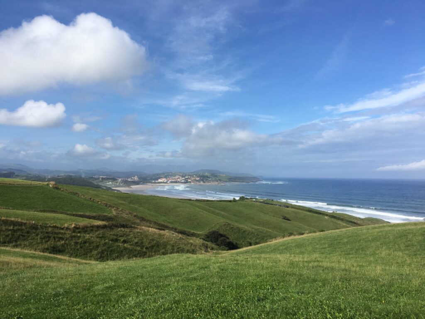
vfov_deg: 48.2
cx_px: 212
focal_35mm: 29
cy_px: 160
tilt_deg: +2.4
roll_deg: -0.7
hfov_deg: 61.7
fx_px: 356
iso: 25
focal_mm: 4.15
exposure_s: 1/2198
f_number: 2.2
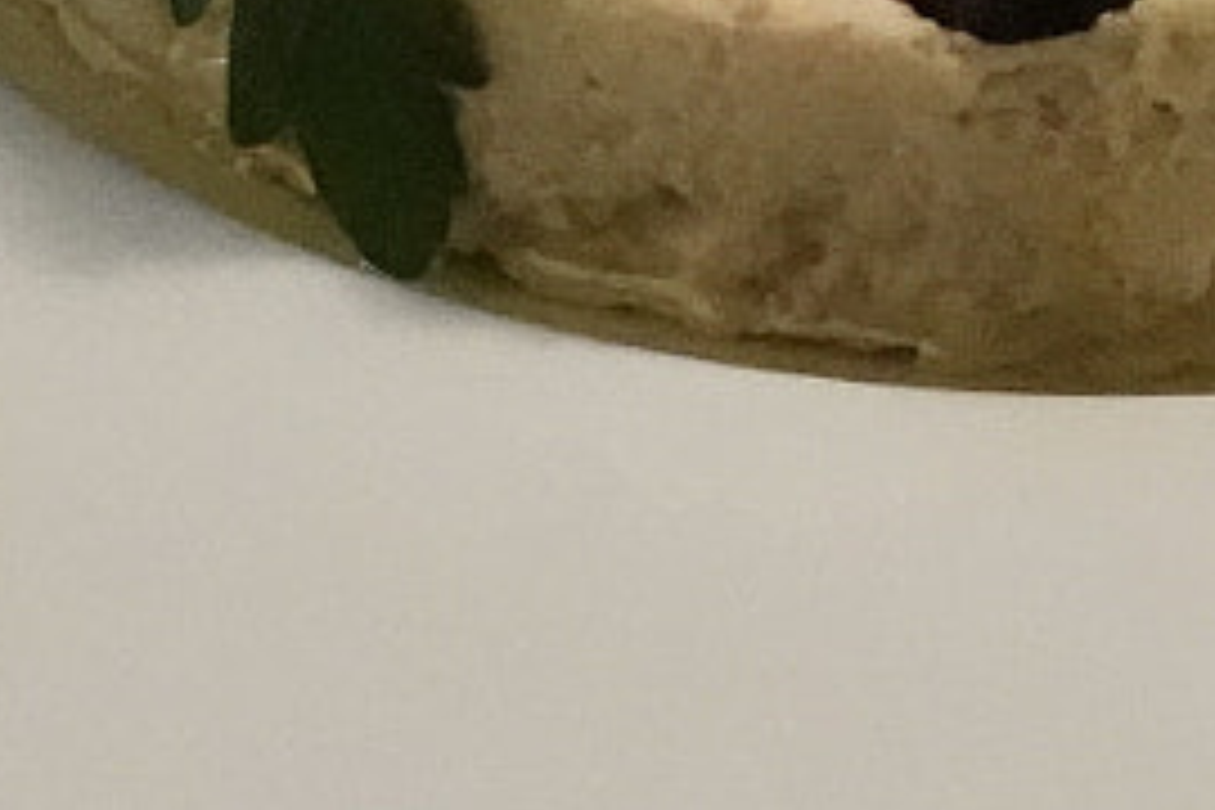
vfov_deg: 2.2
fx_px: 21430
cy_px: -698
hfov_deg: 3.2
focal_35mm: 635
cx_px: 1264
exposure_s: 1/800
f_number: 4
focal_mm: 39.42
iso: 4000
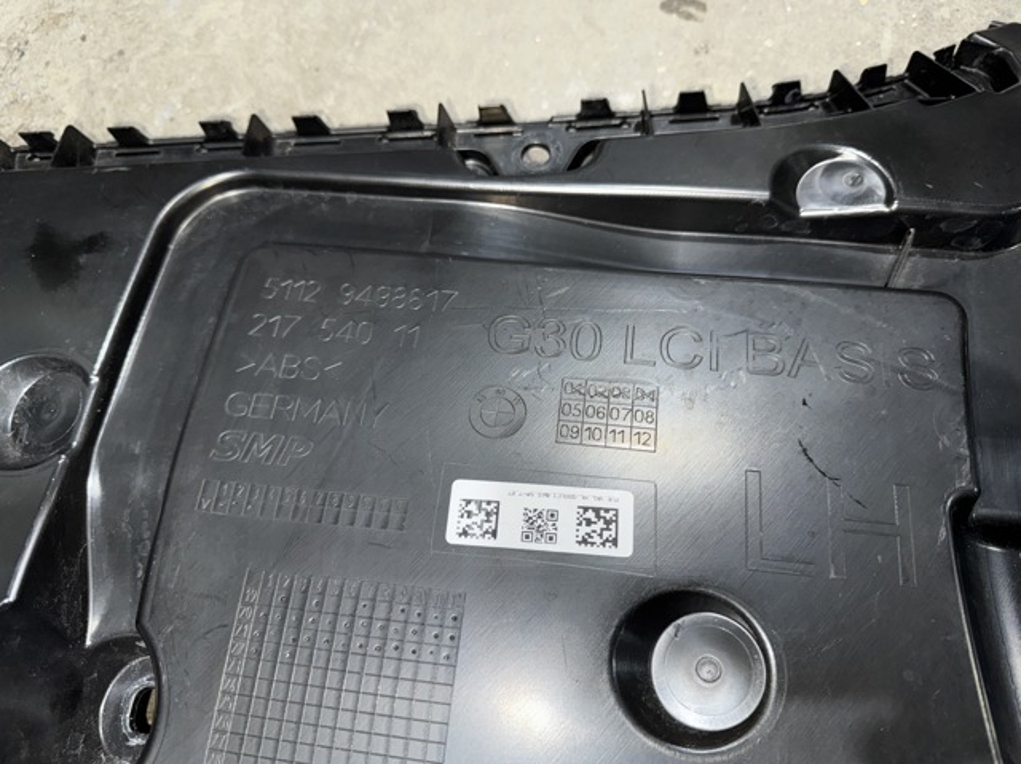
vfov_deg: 56.8
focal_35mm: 24
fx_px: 707
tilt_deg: -77.1
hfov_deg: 71.6
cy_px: 382
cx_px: 510
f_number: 1.78
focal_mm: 6.76
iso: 50
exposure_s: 1/29
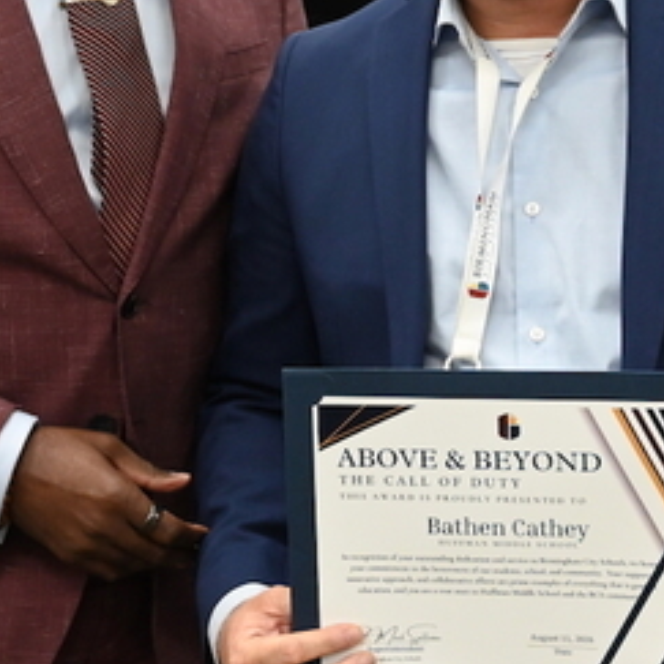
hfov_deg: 17.7
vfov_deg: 17.5
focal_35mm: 98
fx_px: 2127
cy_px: 83
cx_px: 380
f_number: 4
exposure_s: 1/250
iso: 4500
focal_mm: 35
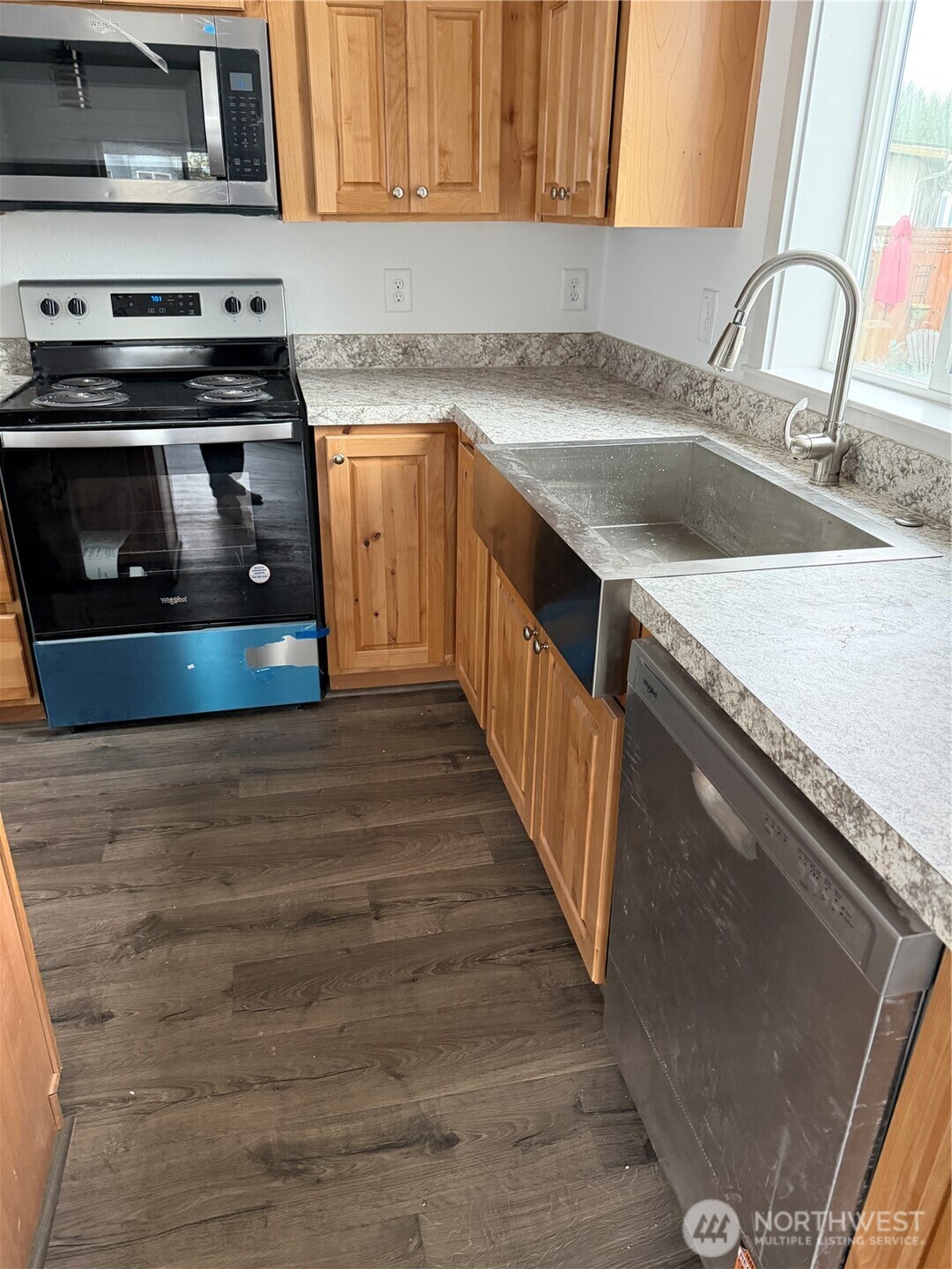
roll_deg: -0.9
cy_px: 634
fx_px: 880
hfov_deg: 56.8
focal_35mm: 24
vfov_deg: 71.6
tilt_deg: -25.5
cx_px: 476
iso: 500
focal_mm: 6.76
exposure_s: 1/60
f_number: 1.78
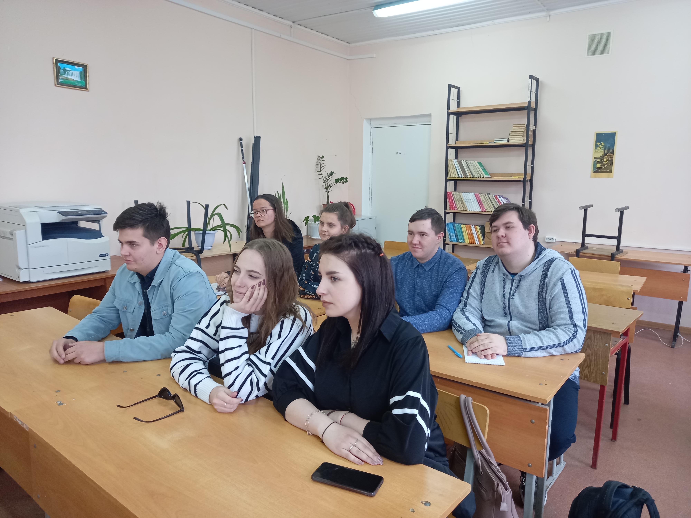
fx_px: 499
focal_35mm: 25
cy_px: 259
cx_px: 346
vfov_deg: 54.9
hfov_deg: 69.4
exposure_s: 1/33.3
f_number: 2
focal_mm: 4.6
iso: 250
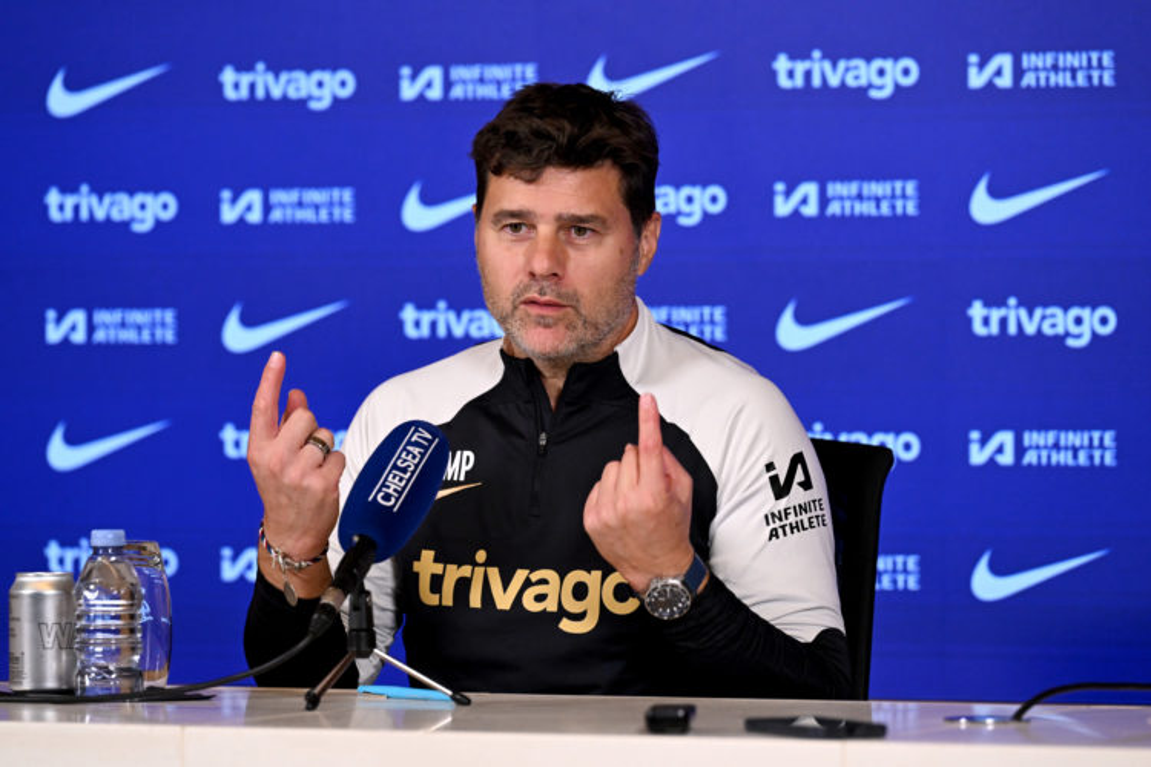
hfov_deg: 11.7
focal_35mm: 175
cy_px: 384
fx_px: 5595
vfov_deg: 7.8
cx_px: 576
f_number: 4
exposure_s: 1/320
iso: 2000
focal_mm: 175
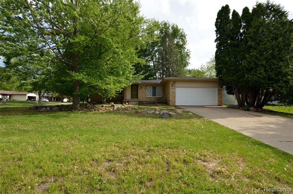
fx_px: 122
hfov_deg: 100.5
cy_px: 97
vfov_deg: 77.2
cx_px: 146
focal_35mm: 15
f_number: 9
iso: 100
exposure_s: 1/200
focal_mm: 10
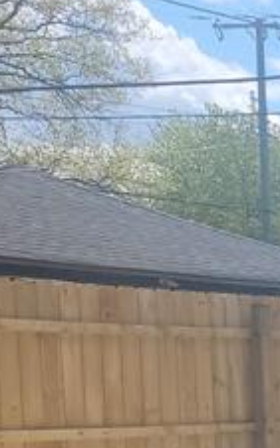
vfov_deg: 15.9
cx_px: 910
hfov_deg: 8.4
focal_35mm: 125
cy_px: 577
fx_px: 1528
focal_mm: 5.4
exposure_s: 1/2365
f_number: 1.8
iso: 40
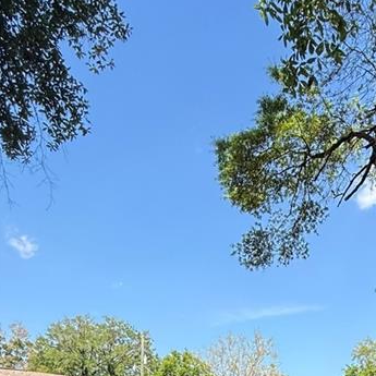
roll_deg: +0.3
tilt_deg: -2.1
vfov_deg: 31.2
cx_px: 343
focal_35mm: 43
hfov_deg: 36.6
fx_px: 528
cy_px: 477
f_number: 2.2
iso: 50
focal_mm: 2.22
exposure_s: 1/1017
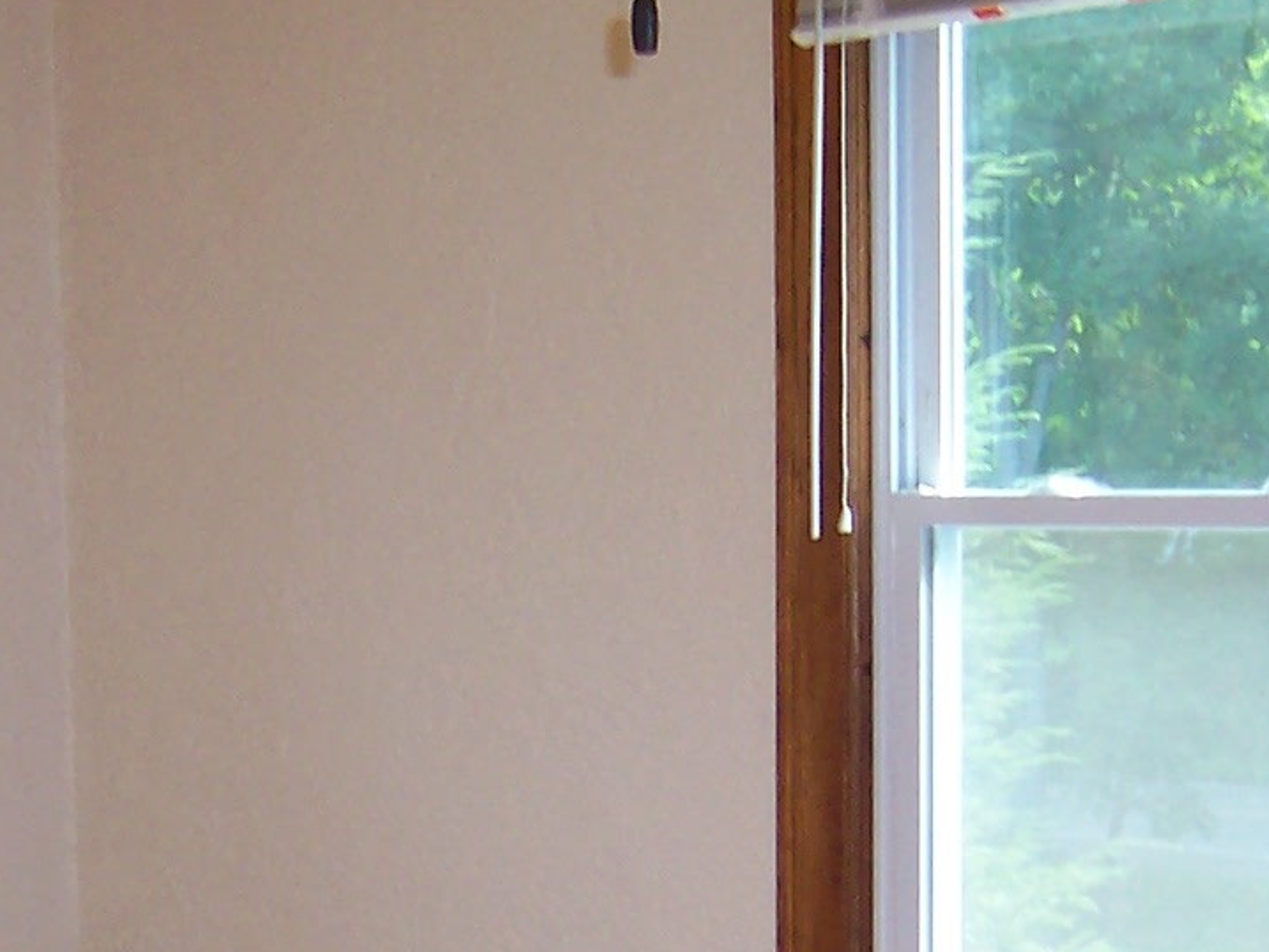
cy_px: 1016
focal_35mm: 102
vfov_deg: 14.2
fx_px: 3740
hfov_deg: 19.2
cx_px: 531
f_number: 2.8
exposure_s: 1/60
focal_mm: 5.6
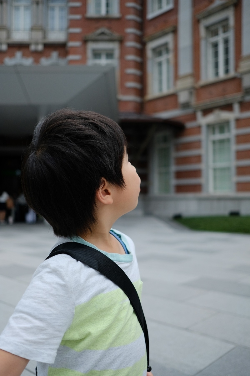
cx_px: 125
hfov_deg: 37.9
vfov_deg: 54.4
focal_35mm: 35
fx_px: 365
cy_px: 188
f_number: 2
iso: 400
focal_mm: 23
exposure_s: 1/1900
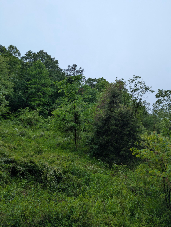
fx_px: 158
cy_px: 114
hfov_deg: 56.9
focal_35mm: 24
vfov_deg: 71.5
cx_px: 86
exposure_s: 1/1167
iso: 47
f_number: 1.85
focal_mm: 6.81
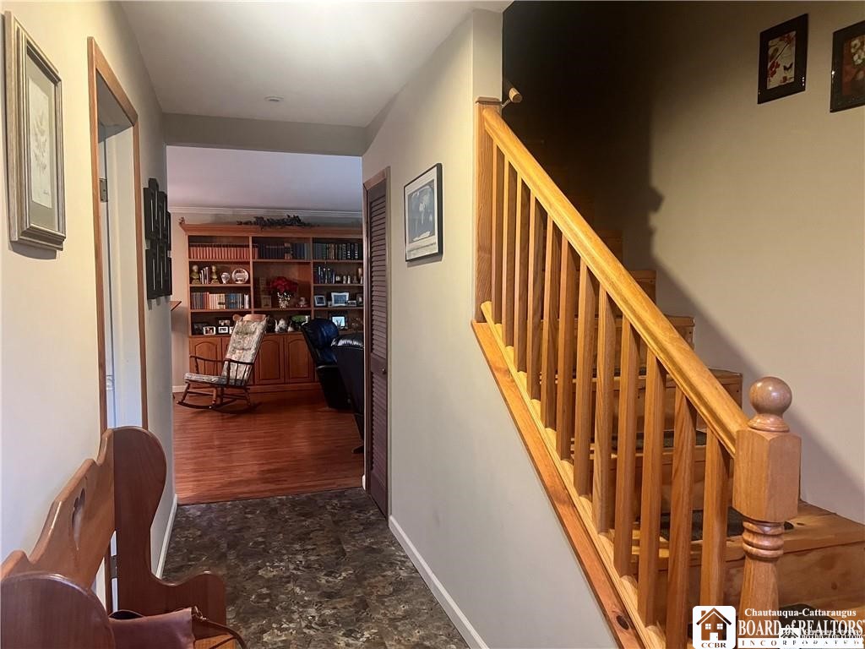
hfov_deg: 67.3
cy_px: 324
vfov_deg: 53.1
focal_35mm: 26
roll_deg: -0.4
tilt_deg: -4.9
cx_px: 432
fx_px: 650
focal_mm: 5.7
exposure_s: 1/40
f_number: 1.5
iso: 500
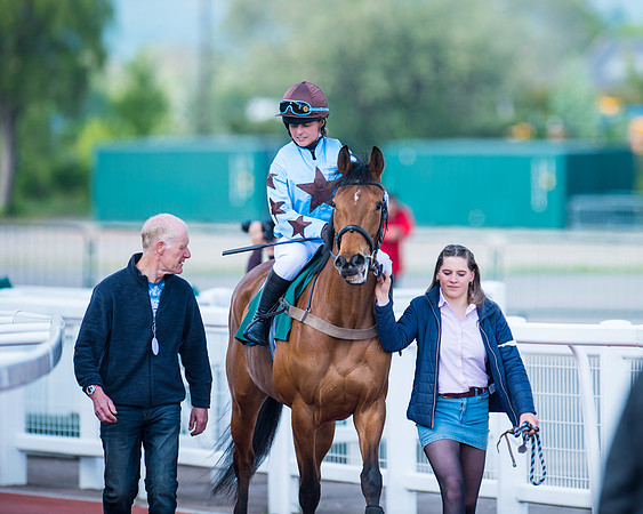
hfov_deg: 4.3
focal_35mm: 451
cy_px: 257
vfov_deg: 3.4
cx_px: 387
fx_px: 8580
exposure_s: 1/500
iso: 160
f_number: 5
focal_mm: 400
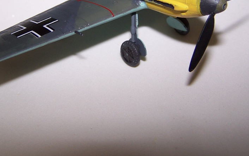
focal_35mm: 61
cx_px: 109
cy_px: 26
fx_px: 414
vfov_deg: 21.0
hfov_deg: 33.4
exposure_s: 1/60
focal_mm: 6.3
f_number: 2.8
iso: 80
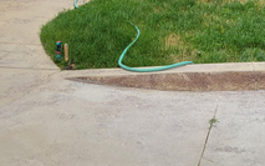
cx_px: 223
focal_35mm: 83
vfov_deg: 14.3
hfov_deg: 24.4
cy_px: -111
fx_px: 599
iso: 50
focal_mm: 4.25
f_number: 1.8
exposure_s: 1/763
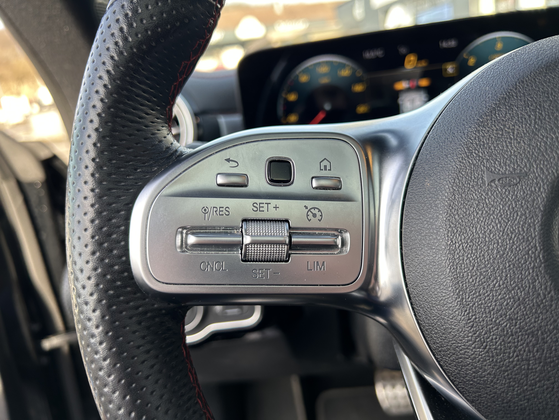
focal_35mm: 26
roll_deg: +7.9
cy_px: 210
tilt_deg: -15.6
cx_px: 280
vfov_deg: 53.1
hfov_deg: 67.3
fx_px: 420
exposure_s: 1/142
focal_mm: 5.7
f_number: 1.5
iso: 32
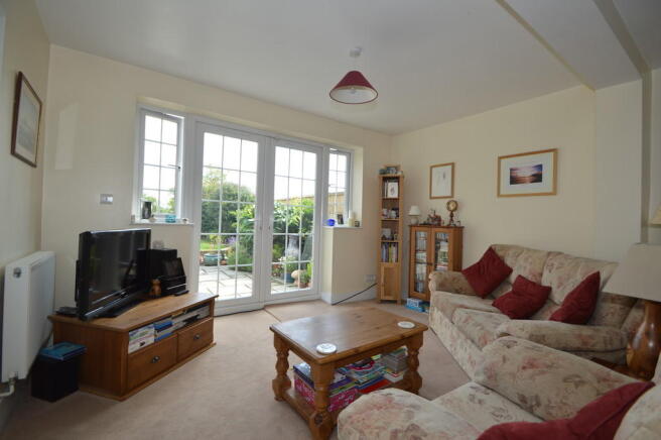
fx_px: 275
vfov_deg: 77.2
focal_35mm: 15
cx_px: 330
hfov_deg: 100.4
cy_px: 220
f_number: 4
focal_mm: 10
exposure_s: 1/80
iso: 100
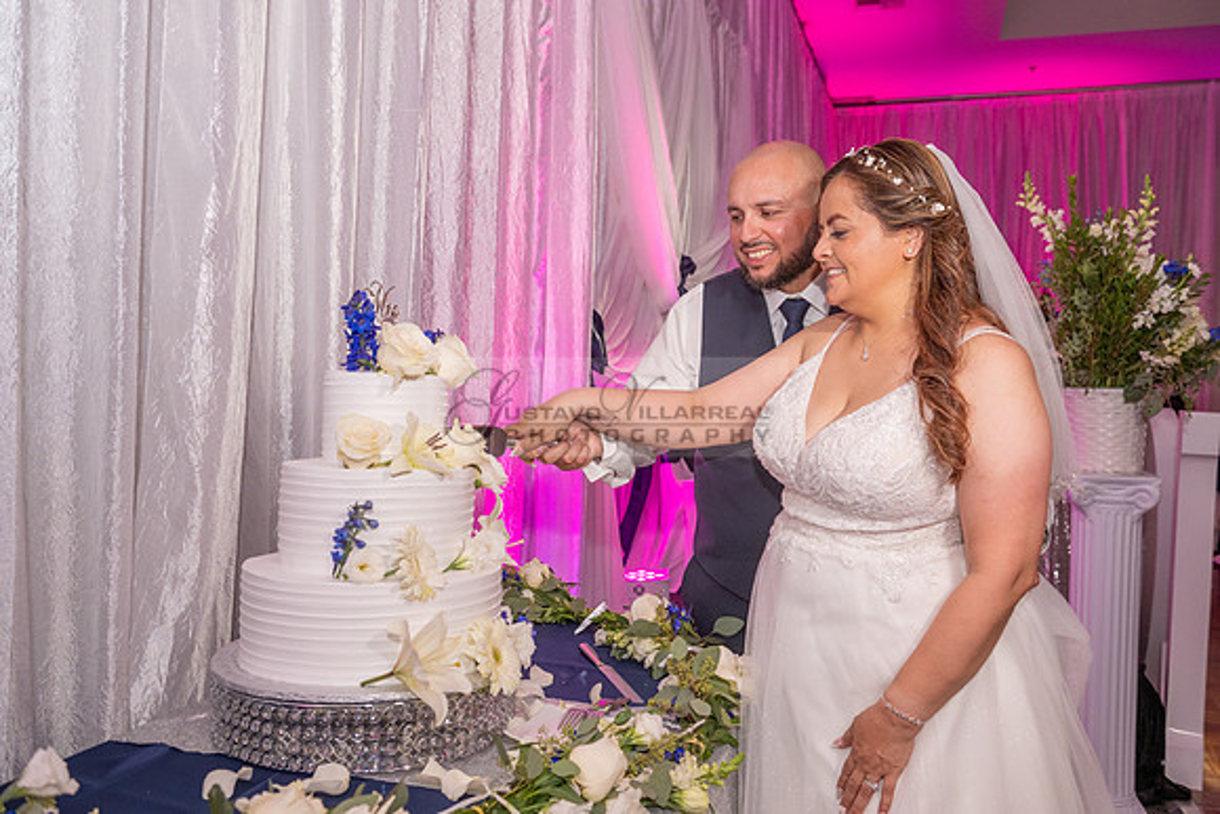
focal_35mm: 32
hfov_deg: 58.7
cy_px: 407
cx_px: 610
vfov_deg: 41.1
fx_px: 1085
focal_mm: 32
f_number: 4.5
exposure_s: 1/200
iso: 1600
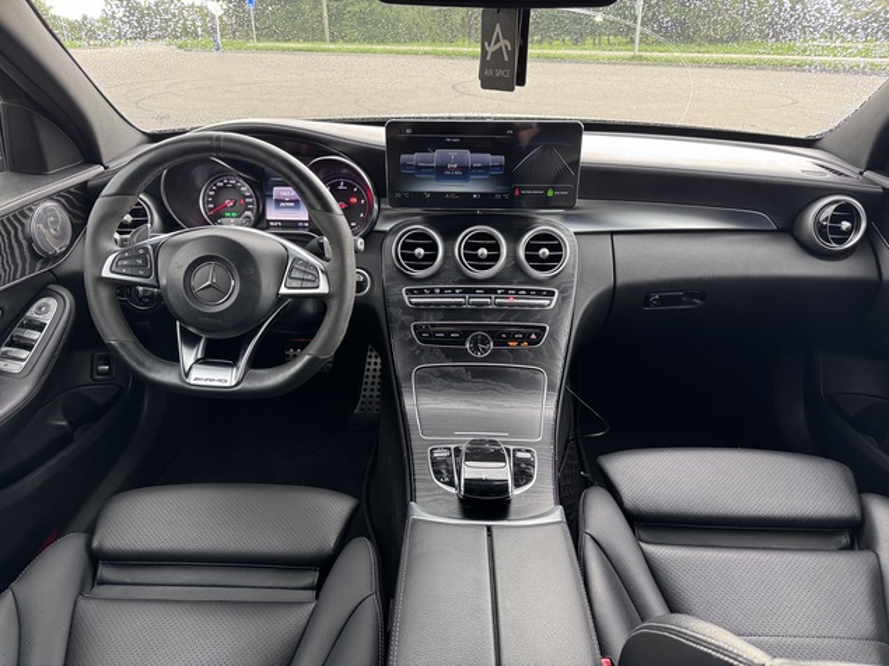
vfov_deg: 56.8
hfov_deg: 71.6
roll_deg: +0.4
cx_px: 444
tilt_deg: -27.3
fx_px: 616
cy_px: 333
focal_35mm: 24
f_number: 1.78
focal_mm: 6.76
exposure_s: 1/51
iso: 320
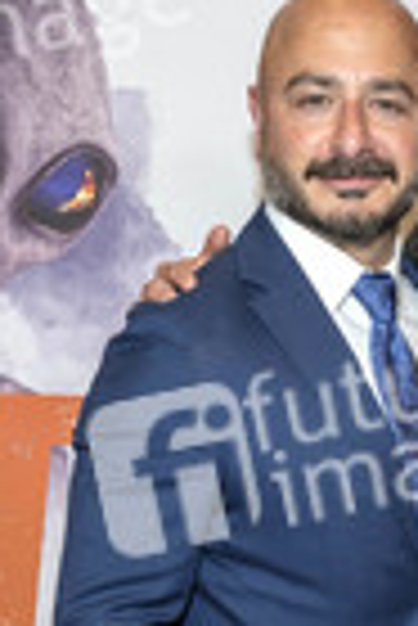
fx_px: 1199
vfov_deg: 27.0
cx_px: 449
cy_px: 676
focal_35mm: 69
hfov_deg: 19.1
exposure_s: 1/200
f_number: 5.6
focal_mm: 24
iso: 800
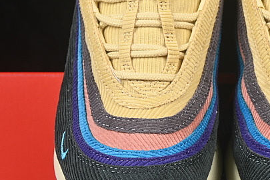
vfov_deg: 6.9
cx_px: 221
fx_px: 1500
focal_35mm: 200
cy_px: 82
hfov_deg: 10.3
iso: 160
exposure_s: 1/80
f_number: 8
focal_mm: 50
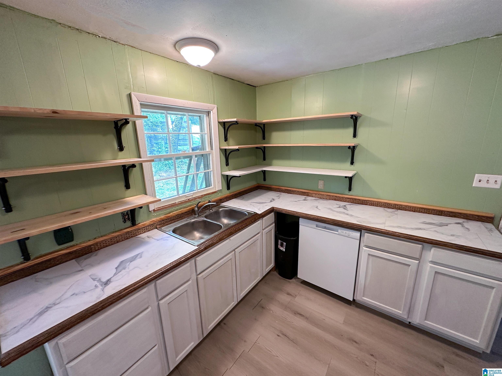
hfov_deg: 102.1
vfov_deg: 85.7
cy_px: 188
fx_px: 203
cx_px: 251
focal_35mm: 14
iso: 160
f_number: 2.2
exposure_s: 1/60
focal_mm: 2.22
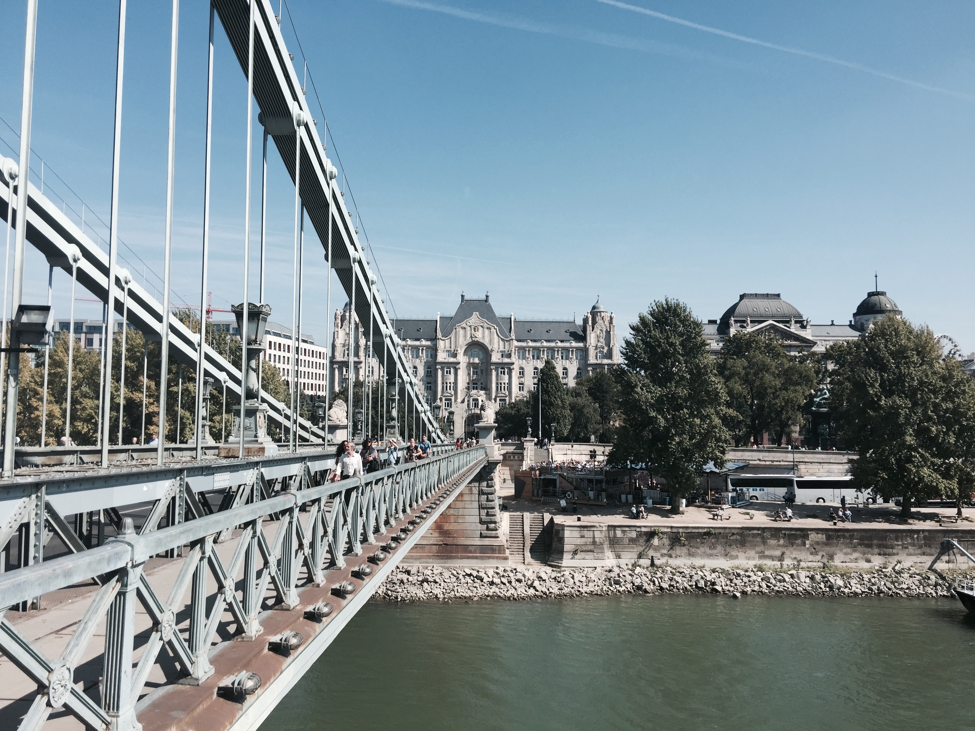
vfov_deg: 48.2
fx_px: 817
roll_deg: -1.0
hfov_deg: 61.7
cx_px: 488
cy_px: 366
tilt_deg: +4.3
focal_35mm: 29
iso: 32
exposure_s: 1/1721
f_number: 2.2
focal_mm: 4.15
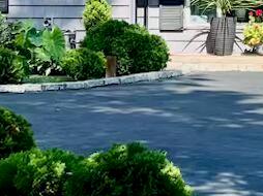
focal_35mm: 164
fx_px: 1245
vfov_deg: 8.9
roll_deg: -0.3
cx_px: 182
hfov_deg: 12.0
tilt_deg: +2.5
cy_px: -26
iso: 50
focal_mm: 5.1
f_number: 1.6
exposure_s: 1/2062
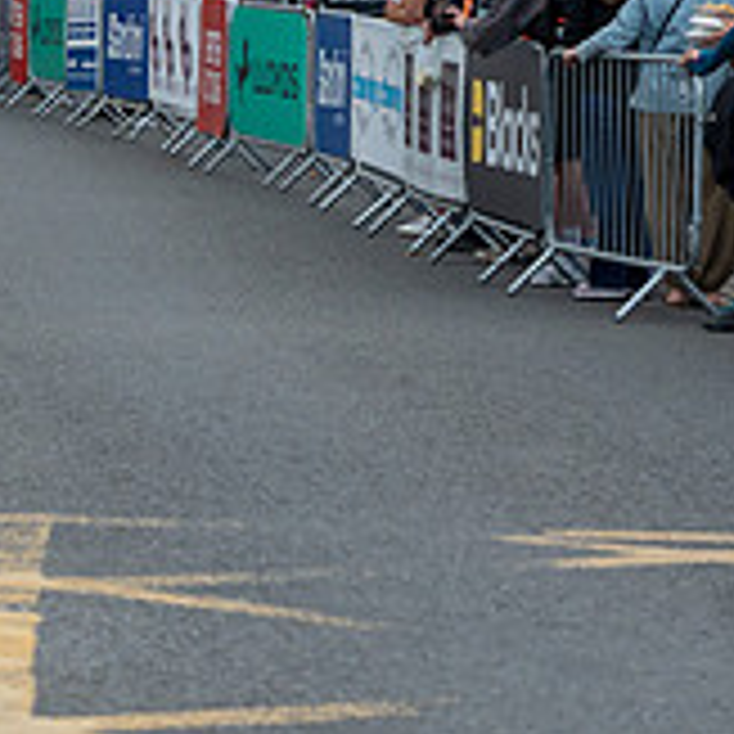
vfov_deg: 7.2
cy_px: 14
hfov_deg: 7.1
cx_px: -319
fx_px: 5829
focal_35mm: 243
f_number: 3.5
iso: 1000
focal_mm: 68
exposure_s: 1/800
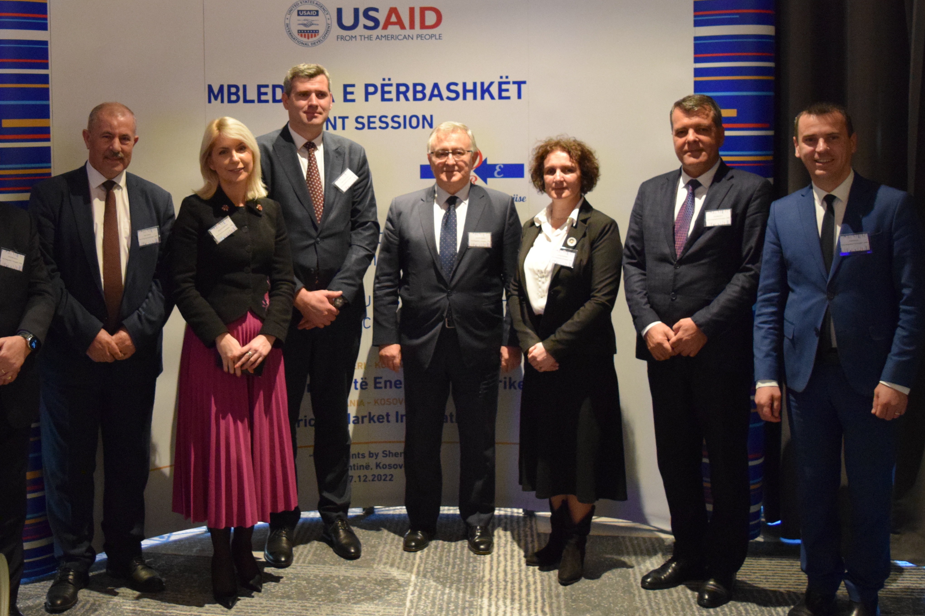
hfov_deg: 43.9
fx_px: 1130
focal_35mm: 44
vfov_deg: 30.3
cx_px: 317
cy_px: 200
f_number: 3.5
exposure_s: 1/60
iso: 3200
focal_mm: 20
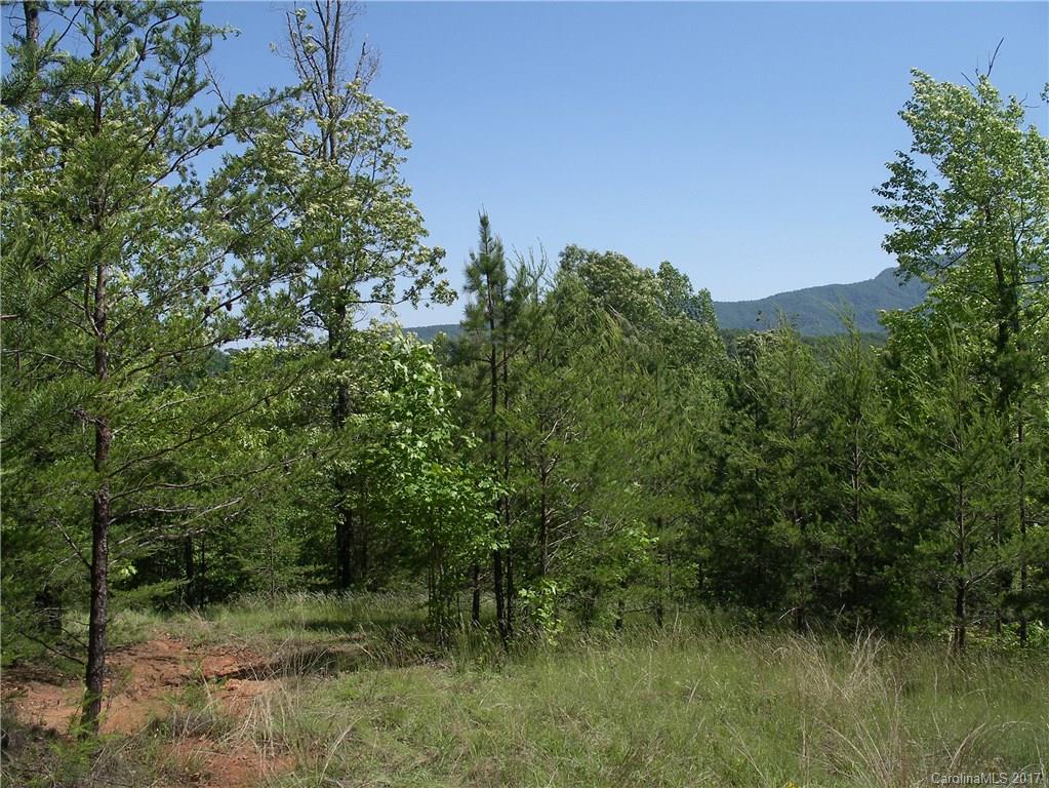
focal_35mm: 37
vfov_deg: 38.7
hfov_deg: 50.1
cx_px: 524
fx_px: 1122
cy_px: 394
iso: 80
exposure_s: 1/250
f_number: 5.6
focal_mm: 7.8
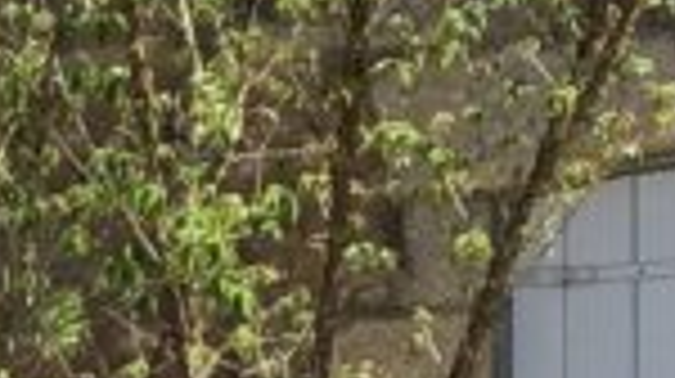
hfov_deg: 9.0
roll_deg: +0.4
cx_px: -518
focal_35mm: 231
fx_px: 4130
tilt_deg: -0.5
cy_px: 940
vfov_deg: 5.1
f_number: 2.4
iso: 25
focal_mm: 3.3
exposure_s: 1/604
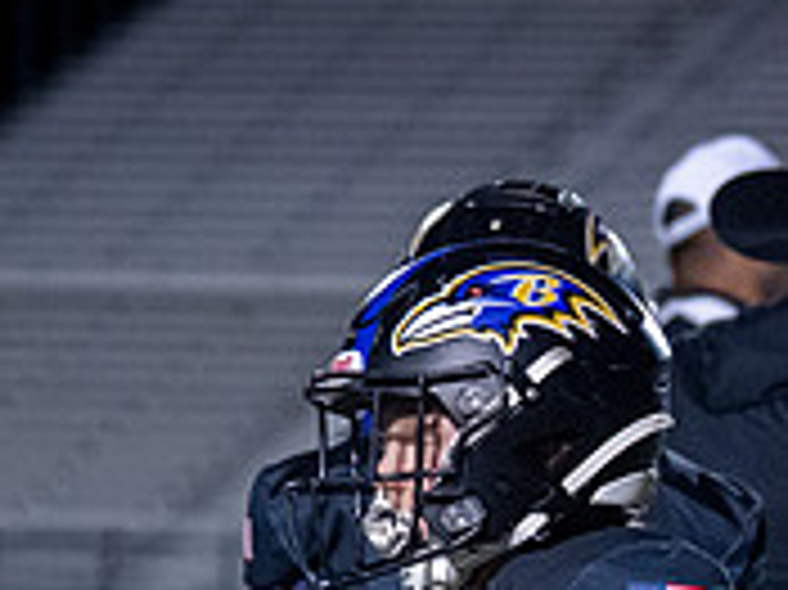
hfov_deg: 6.1
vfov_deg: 4.6
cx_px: 698
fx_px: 7325
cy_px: 787
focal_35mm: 322
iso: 4000
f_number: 2.8
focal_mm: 70
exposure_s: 1/1000
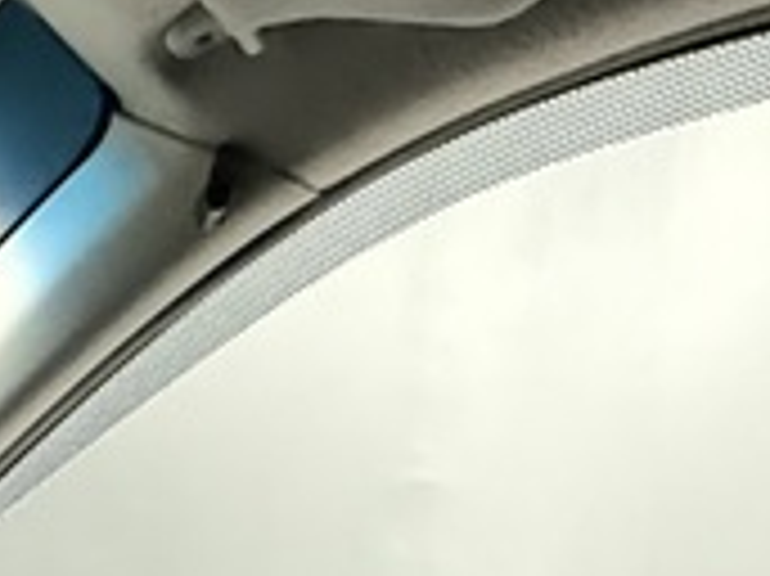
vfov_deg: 13.3
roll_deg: +0.1
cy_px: 1359
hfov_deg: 20.1
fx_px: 1867
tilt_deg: -14.9
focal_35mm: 84
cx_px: -378
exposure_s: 1/39
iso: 1600
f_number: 2.2
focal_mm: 2.22
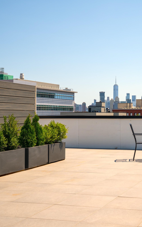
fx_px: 372
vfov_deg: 34.0
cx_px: 137
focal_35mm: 60
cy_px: 113
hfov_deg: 21.0
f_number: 8
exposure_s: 1/400
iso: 100
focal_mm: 39
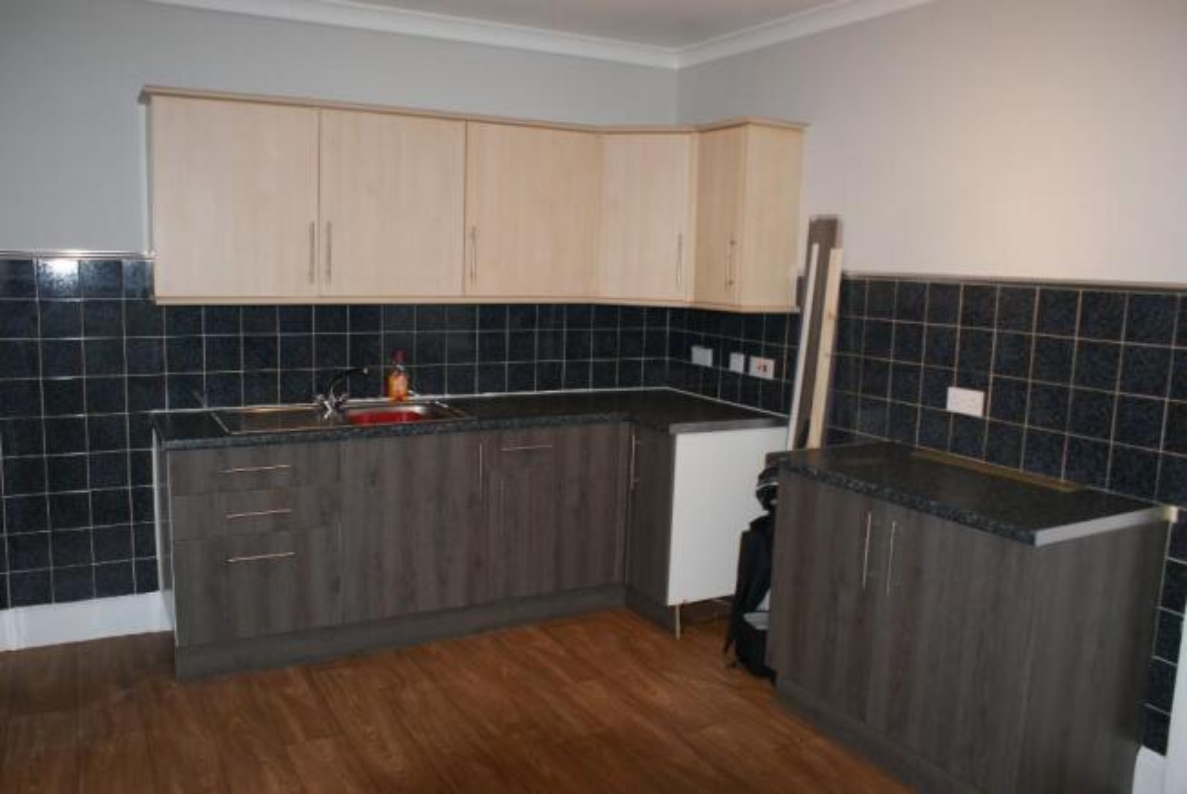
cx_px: 594
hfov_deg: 67.3
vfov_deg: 48.0
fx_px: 891
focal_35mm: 27
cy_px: 397
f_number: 5.6
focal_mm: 18
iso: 400
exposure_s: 1/60
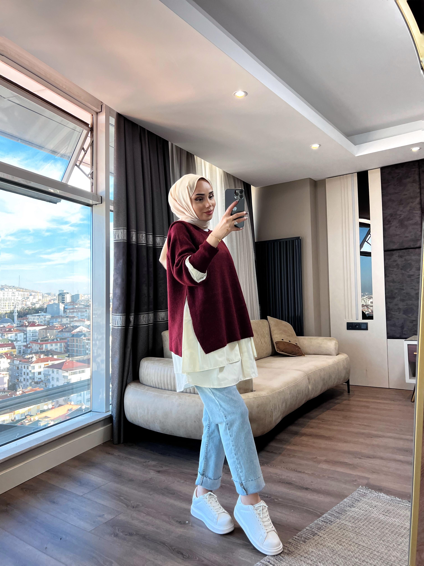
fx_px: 425
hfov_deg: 53.1
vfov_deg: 67.3
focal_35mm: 26
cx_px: 212
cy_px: 283
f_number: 1.5
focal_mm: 5.7
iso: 100
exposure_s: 1/100
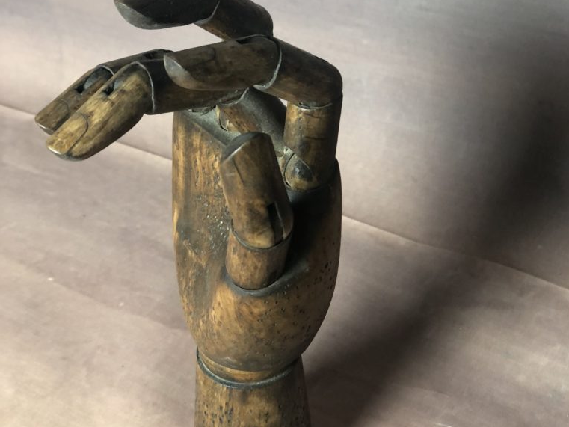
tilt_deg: -37.9
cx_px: 286
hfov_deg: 27.8
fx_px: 1151
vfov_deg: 21.0
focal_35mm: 70
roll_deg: +0.6
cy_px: 207
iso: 125
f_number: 2.4
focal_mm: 6
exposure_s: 1/33
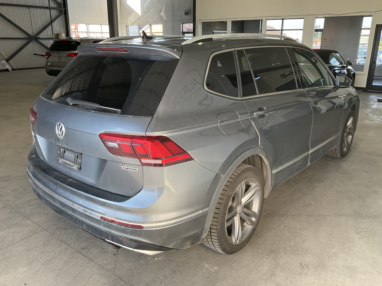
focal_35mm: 29
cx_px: 191
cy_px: 143
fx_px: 320
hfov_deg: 61.7
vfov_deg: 48.2
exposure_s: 1/122
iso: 25
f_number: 1.8
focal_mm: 3
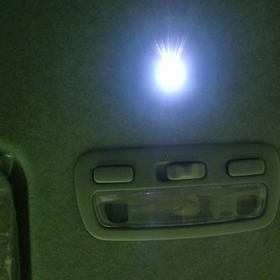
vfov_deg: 48.4
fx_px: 311
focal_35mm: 34
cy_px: 142
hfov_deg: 48.3
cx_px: 160
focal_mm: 4.65
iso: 400
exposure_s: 1/5
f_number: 2.6
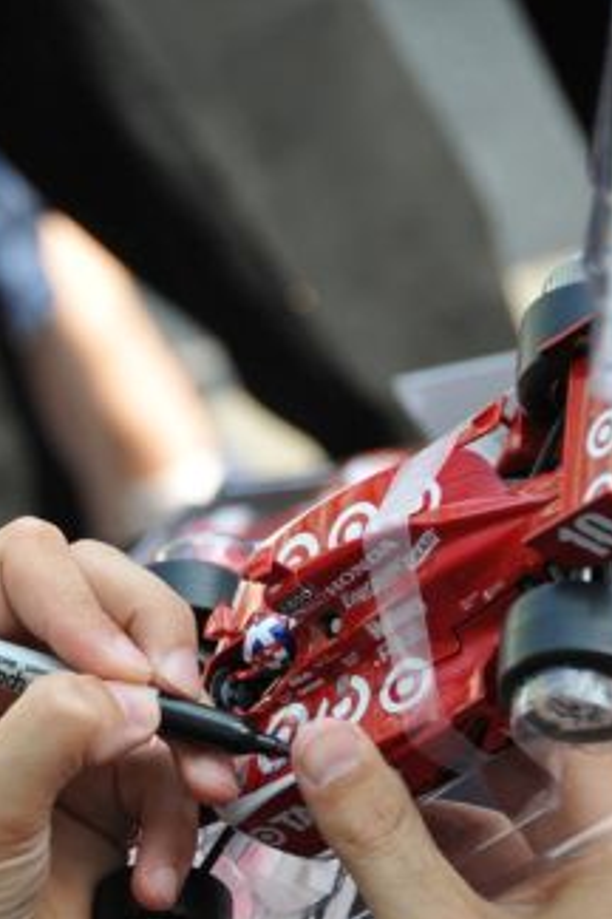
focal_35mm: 220
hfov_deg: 6.2
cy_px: 703
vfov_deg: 9.3
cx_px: 211
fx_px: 5604
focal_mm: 95
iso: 400
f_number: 5.3
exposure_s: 1/320
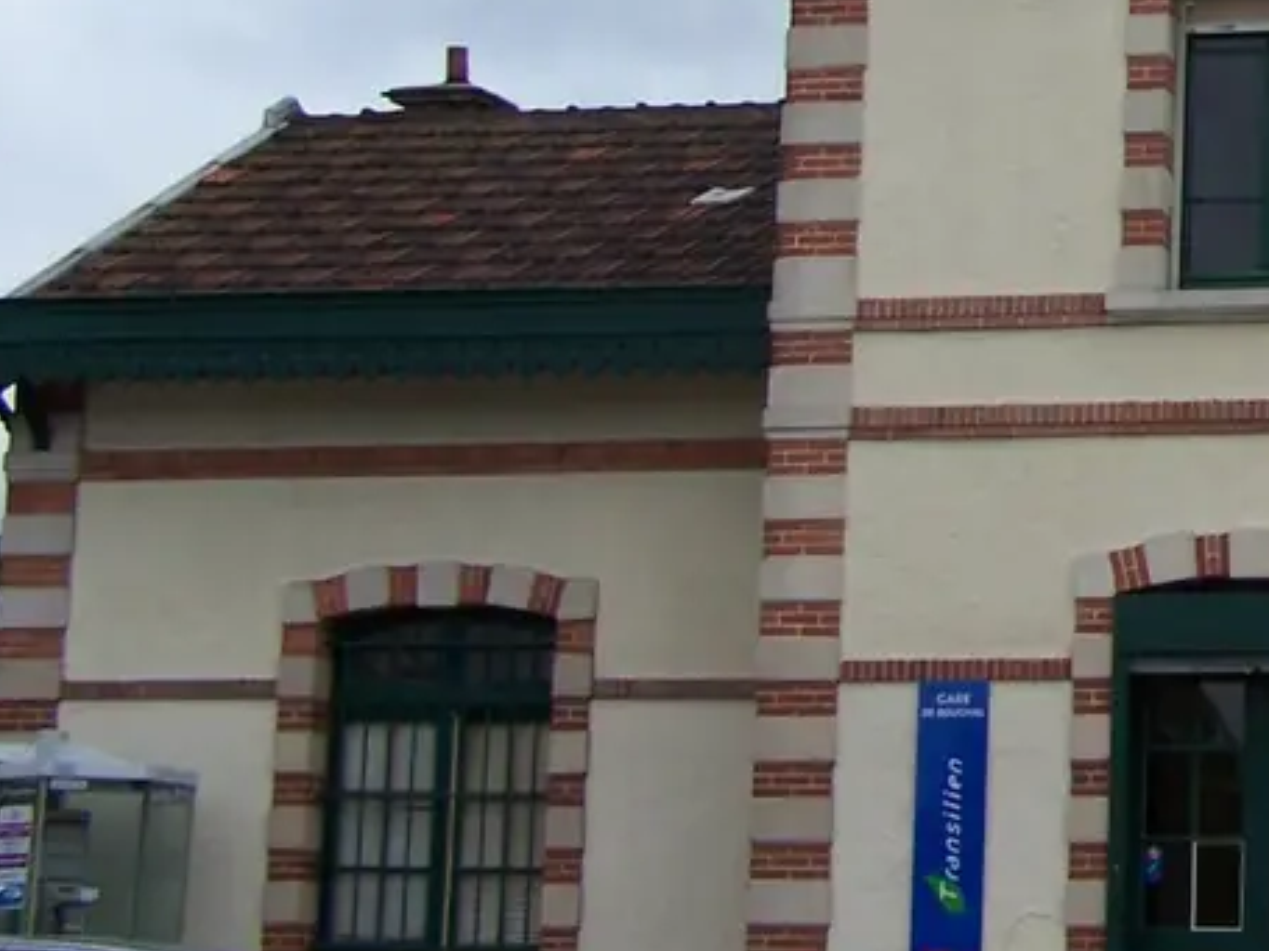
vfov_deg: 13.7
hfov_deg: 17.1
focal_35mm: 107
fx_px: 3922
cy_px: 73
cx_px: 1710
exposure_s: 1/500
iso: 80
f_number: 2.8
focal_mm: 6.3
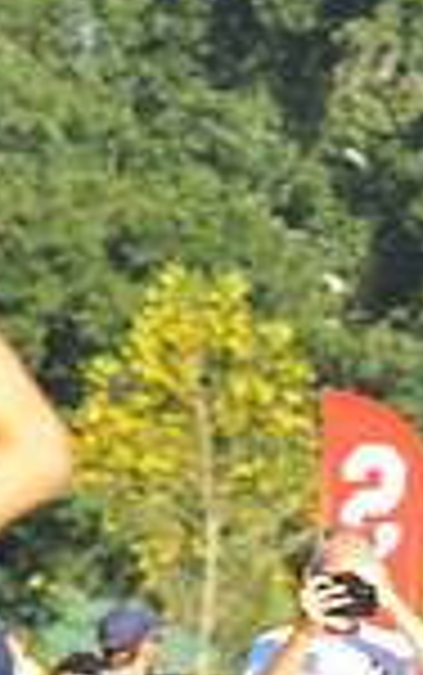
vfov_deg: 2.7
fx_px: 14525
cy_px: 513
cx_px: 1125
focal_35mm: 789
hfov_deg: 1.7
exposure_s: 1/250
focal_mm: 200
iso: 200
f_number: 8
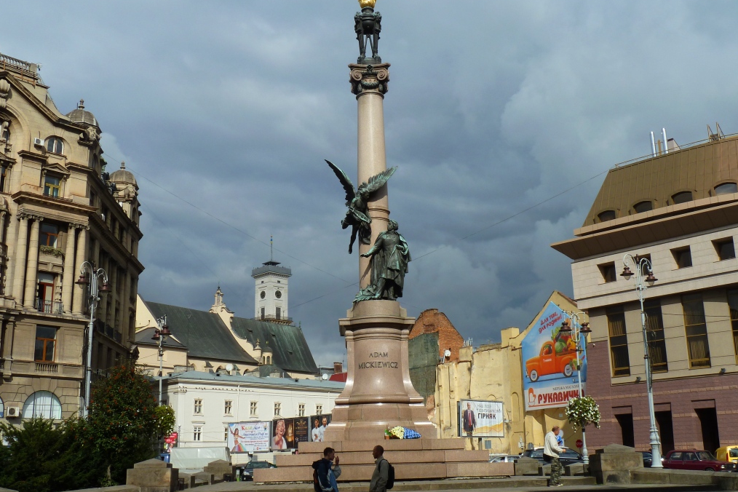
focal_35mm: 42
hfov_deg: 46.4
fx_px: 861
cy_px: 234
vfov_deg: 31.9
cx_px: 368
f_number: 5.6
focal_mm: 6.5
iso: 80
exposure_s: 1/640
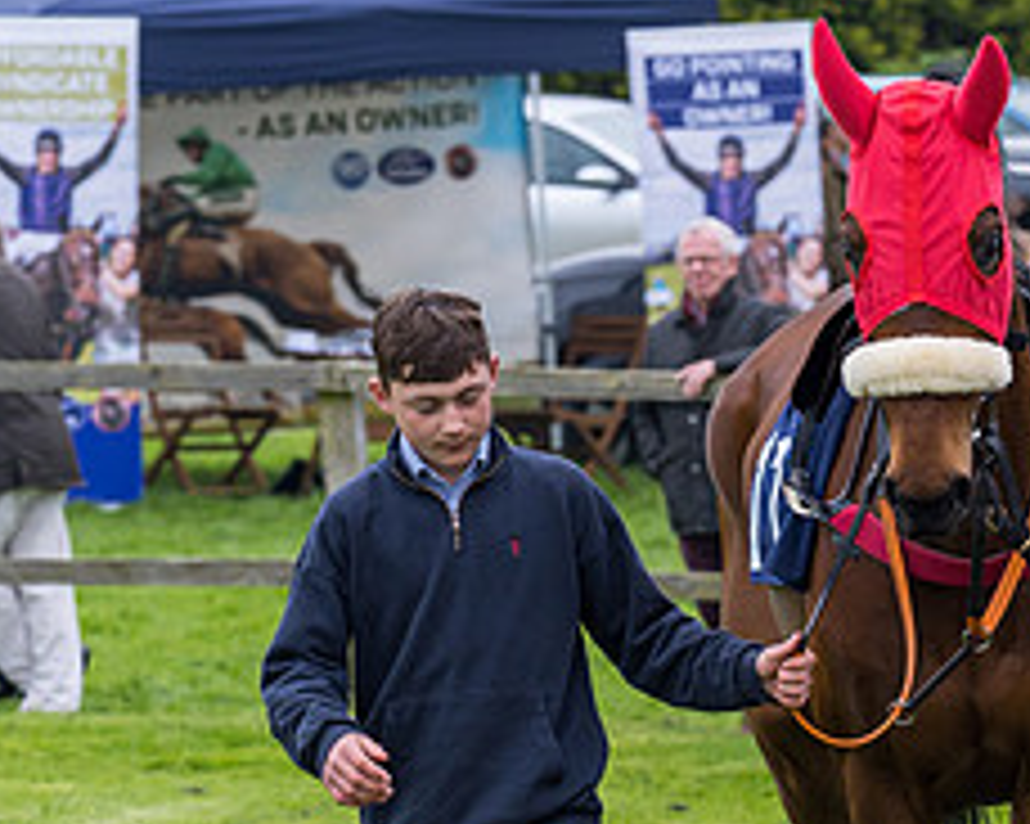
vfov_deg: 2.9
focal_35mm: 534
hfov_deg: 3.6
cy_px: 758
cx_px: 1334
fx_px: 16272
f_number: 5
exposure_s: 1/640
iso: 400
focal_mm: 135
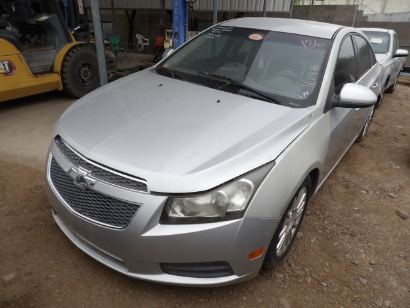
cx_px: 205
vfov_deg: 56.8
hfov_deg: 71.6
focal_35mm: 24
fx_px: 284
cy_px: 154
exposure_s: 1/286
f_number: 3.2
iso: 100
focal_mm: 4.3
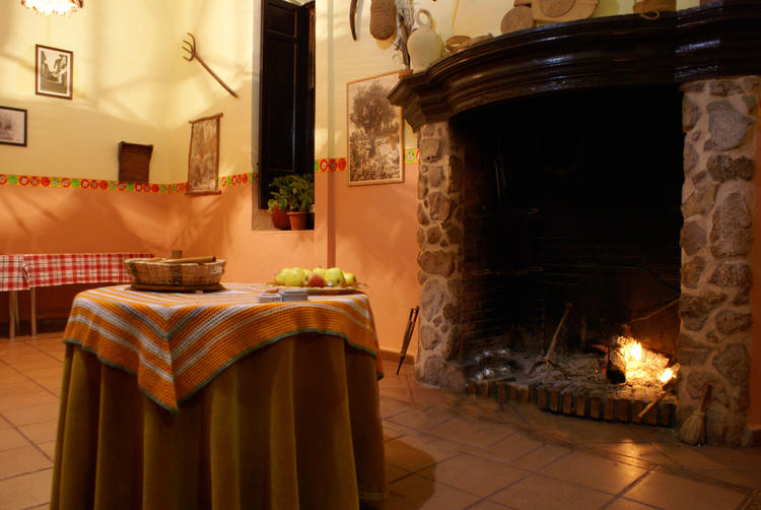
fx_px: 571
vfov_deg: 48.0
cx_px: 380
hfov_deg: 67.3
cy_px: 255
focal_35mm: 27
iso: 400
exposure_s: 1/1.67
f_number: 5
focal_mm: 18
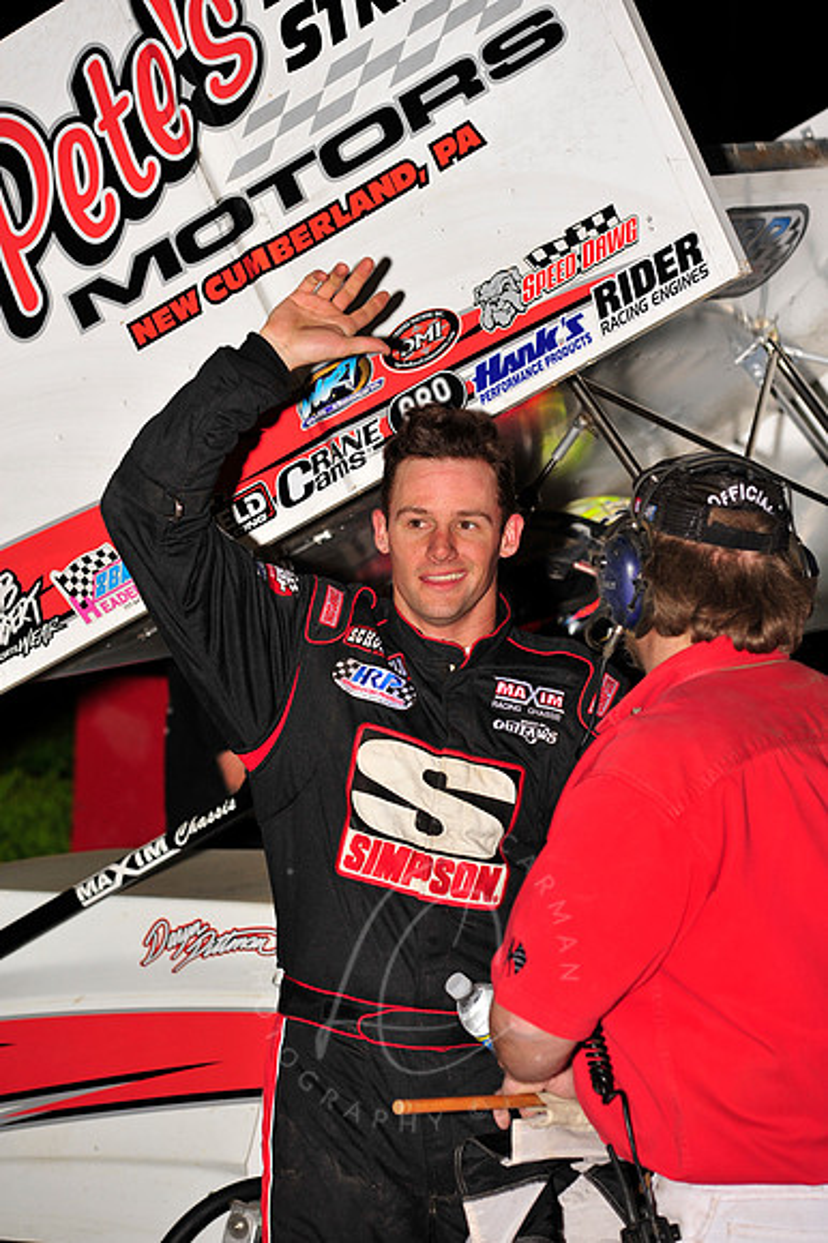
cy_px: 622
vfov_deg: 13.3
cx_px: 414
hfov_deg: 8.8
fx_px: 5353
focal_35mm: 155
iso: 500
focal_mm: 155
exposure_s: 1/250
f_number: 5.6
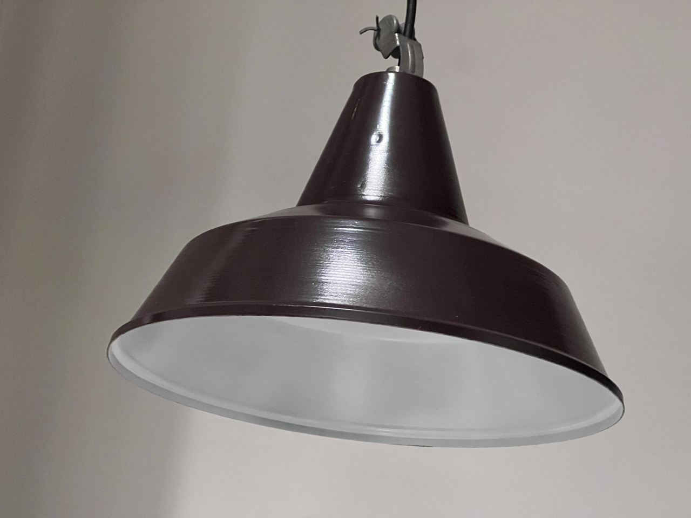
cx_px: 346
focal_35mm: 77
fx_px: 1537
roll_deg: -7.1
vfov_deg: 19.1
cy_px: 259
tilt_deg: +18.0
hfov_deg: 25.3
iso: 1250
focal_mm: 9
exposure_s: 1/25
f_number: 2.8
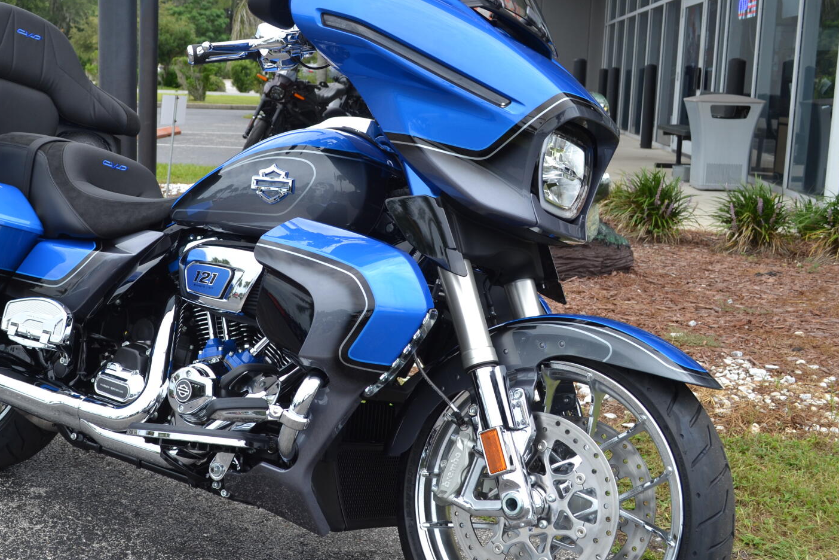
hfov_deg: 41.4
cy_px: 277
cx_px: 284
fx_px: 1095
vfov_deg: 28.6
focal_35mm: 47
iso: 100
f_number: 6.3
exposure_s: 1/160
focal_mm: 22
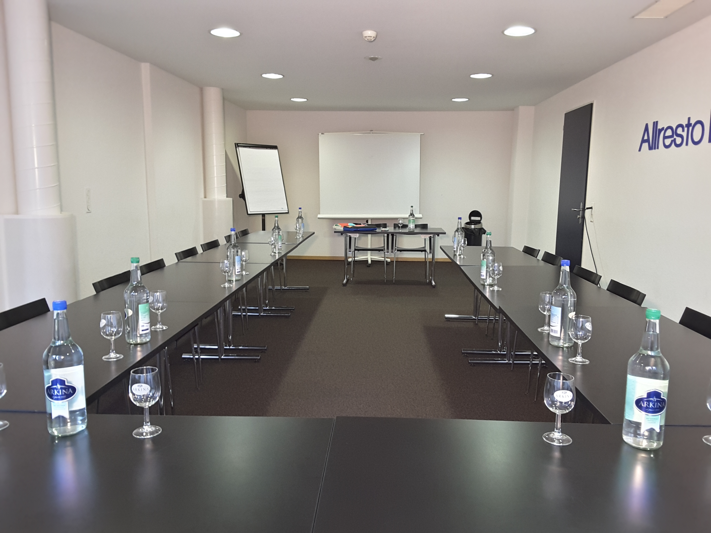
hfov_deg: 58.4
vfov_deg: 45.4
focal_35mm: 31
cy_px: 266
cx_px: 356
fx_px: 637
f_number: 1.9
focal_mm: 2.9
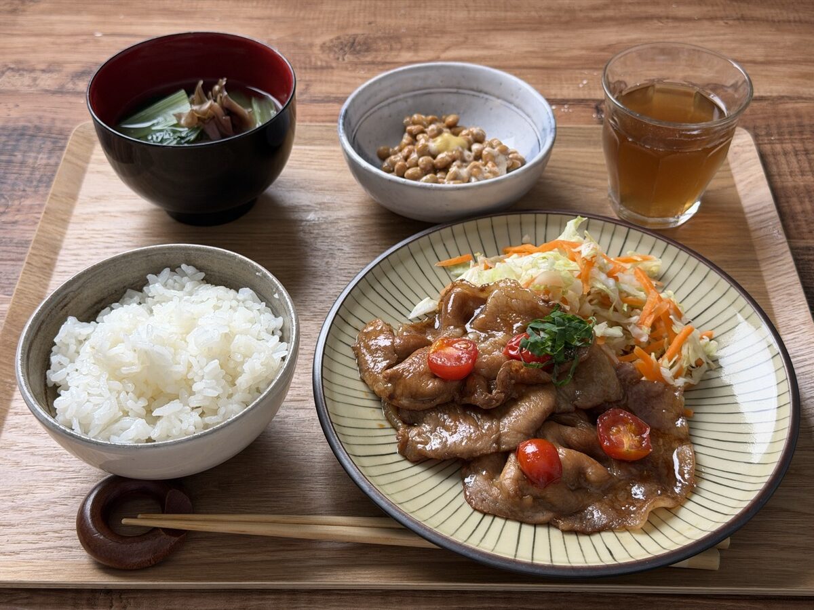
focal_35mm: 48
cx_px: 407
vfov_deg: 30.3
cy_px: 305
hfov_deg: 39.7
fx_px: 1129
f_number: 1.78
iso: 100
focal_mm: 6.76
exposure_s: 1/49
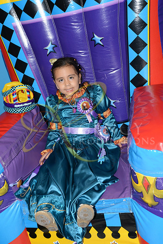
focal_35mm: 45
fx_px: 305
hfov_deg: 29.9
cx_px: 82
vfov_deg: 43.6
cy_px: 122
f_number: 6.3
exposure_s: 1/160
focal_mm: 45
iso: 500
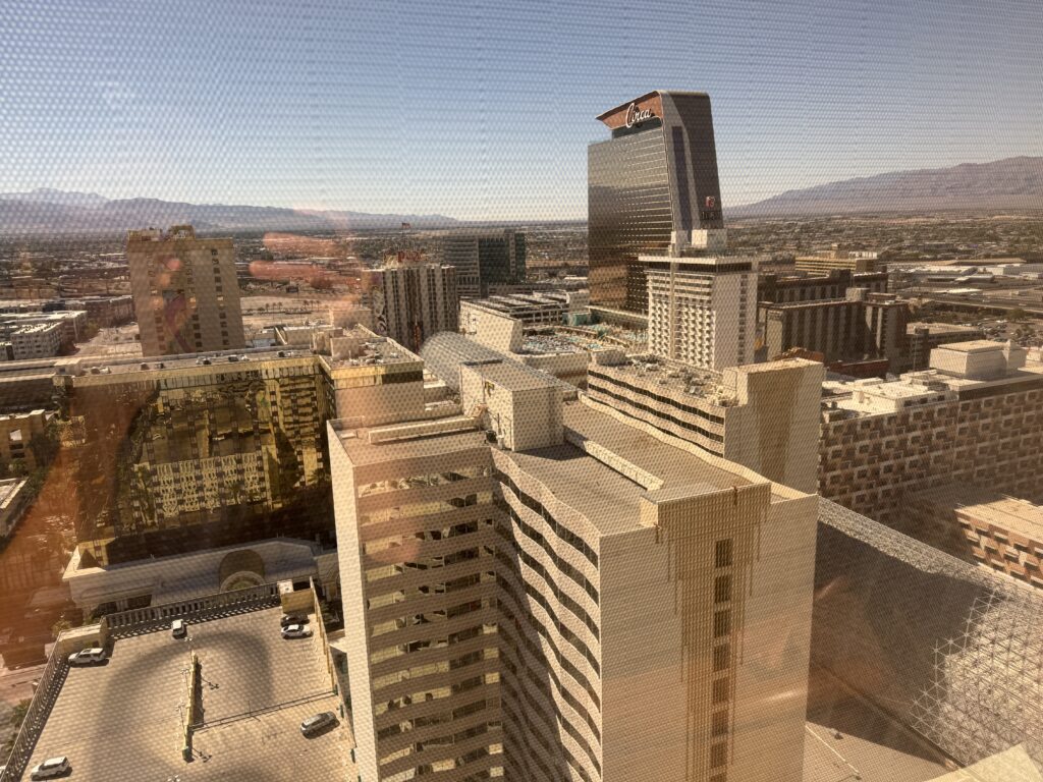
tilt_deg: -12.1
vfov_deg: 56.8
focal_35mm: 24
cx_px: 522
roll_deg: +1.4
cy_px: 391
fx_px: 723
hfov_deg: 71.6
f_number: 1.78
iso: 50
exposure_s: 1/125
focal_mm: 6.76
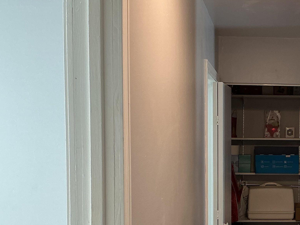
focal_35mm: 57
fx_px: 494
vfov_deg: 25.3
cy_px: 174
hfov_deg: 32.0
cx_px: 277
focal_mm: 3
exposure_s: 1/60
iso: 64
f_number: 1.8
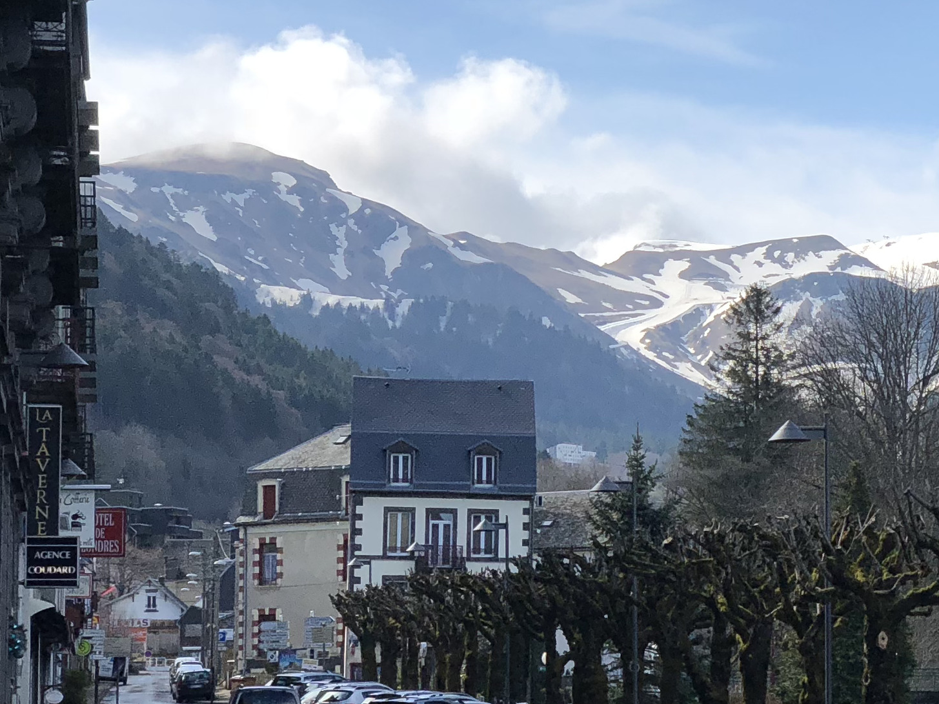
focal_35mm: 143
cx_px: 1167
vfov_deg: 10.4
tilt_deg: +6.7
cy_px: 421
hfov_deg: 13.4
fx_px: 3879
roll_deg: +1.3
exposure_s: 1/906
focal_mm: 6
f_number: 2.4
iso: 16
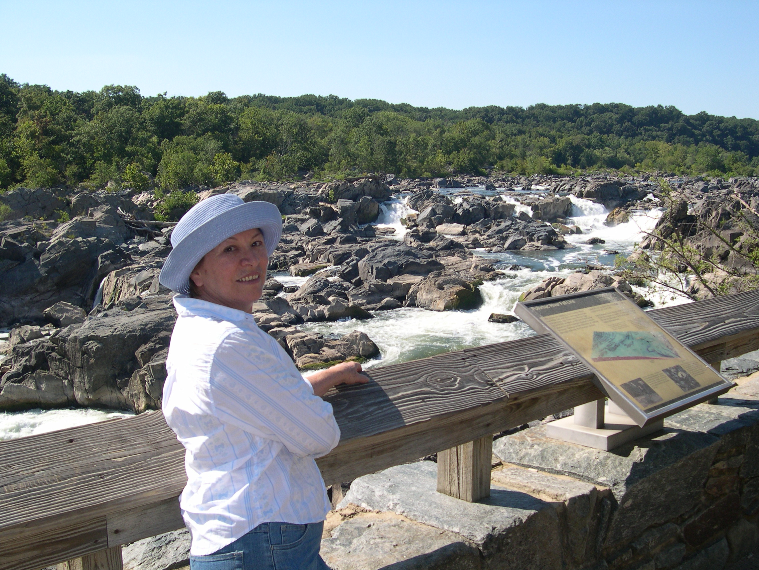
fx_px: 833
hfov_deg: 49.0
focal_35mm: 38
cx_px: 380
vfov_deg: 37.7
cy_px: 285
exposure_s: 1/174
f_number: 7.6
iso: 100
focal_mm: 8
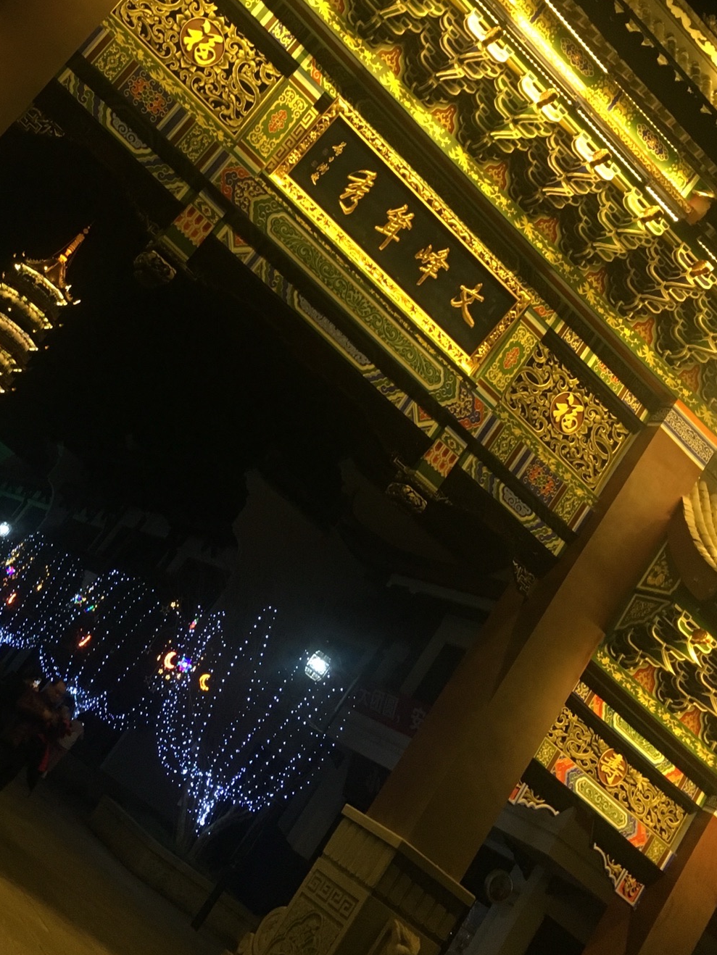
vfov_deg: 42.6
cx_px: 229
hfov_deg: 32.6
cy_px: 357
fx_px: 1215
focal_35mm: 44
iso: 160
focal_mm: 4.15
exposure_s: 1/33
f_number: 2.2
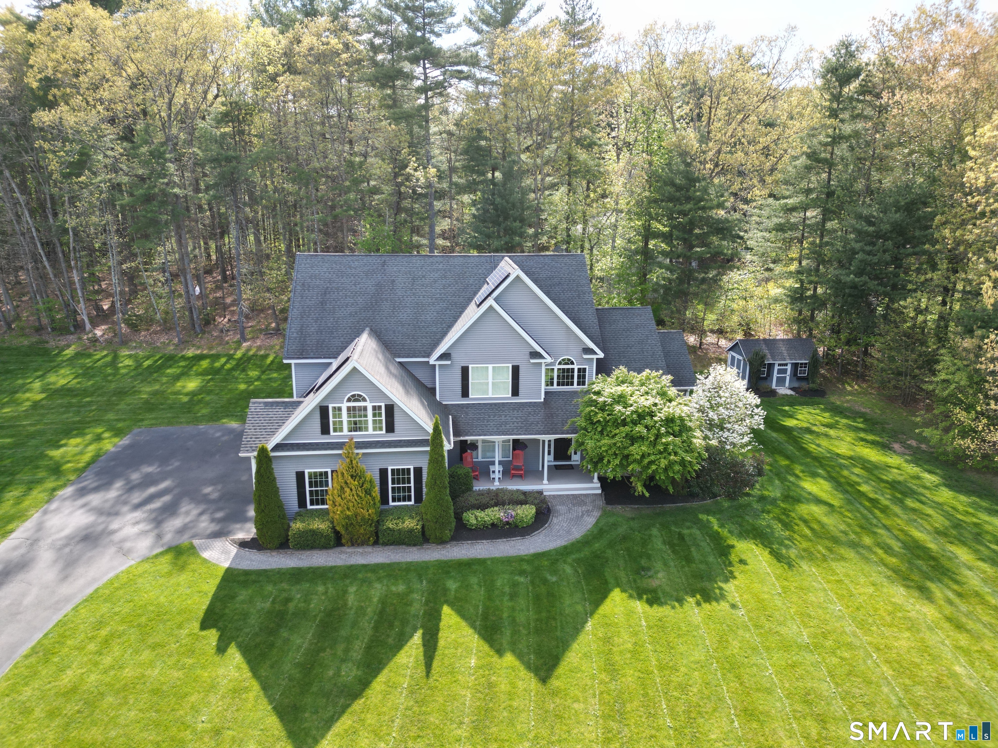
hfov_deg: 71.6
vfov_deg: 56.8
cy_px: 374
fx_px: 692
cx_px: 499
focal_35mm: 24
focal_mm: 6.72
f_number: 1.7
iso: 200
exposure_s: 1/1250
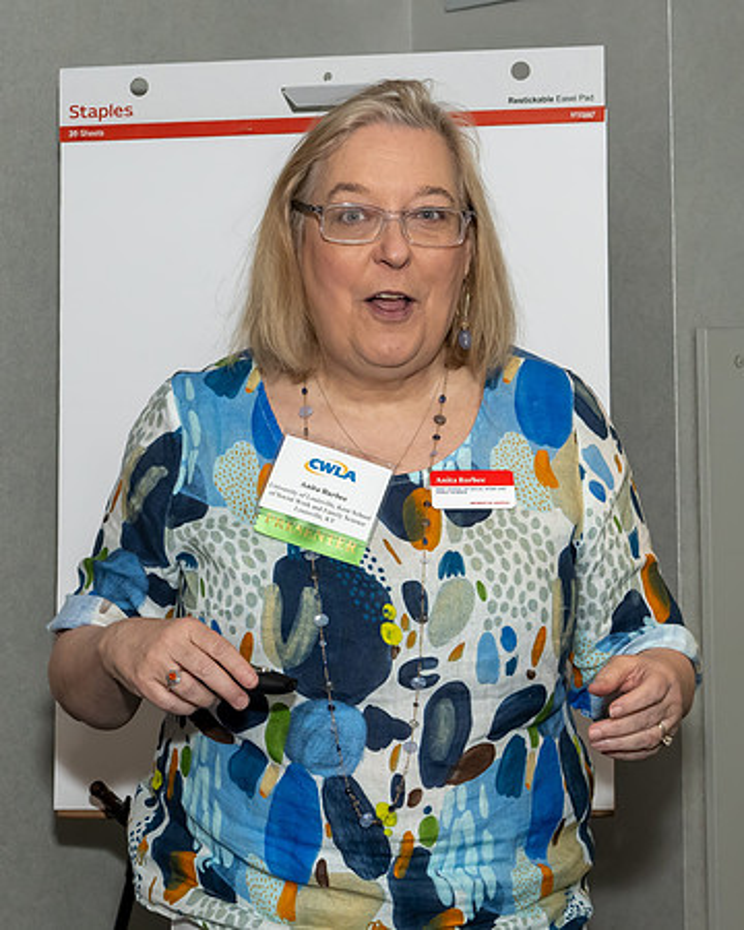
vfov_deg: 18.6
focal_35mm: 103
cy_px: 437
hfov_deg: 14.9
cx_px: 462
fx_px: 2833
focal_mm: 44
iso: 1000
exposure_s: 1/250
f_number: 7.1
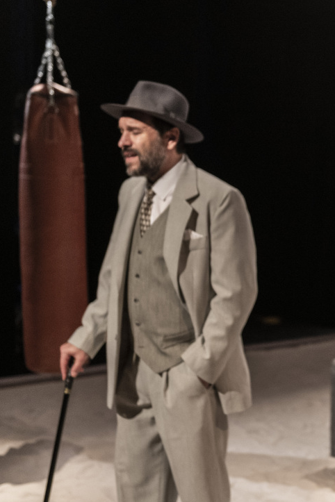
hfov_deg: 18.4
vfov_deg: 27.7
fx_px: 1019
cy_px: 242
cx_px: 297
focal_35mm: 73
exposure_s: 1/250
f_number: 2.8
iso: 4000
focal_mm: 44
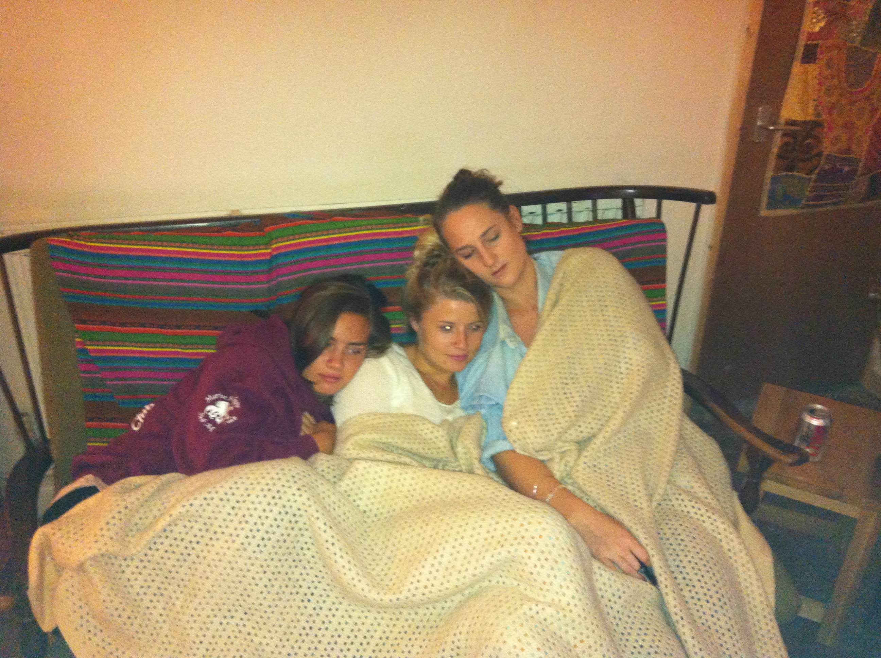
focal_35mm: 35
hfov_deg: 52.7
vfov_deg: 40.6
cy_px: 329
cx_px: 440
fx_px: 889
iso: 400
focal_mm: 3.85
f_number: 2.8
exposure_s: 1/15
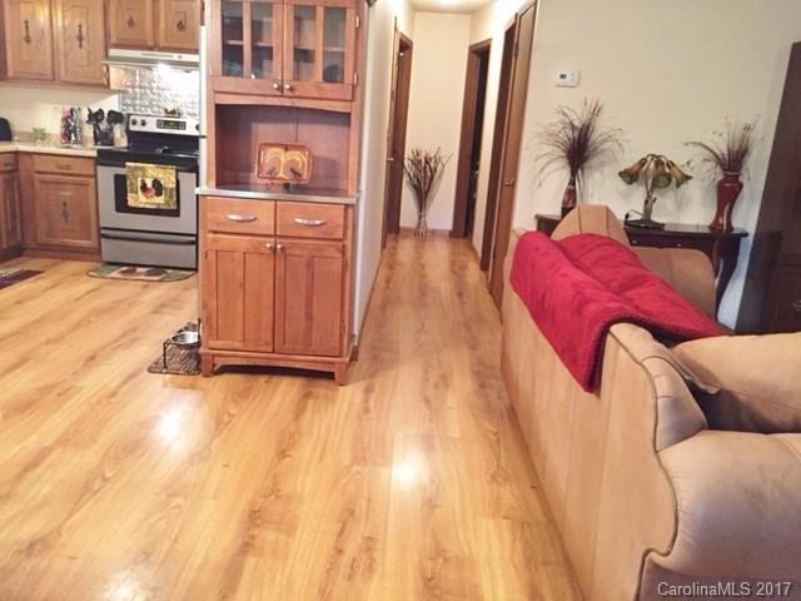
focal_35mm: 29
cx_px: 400
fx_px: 671
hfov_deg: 61.7
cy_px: 300
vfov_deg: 48.2
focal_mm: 4.15
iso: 250
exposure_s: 1/15
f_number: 2.2
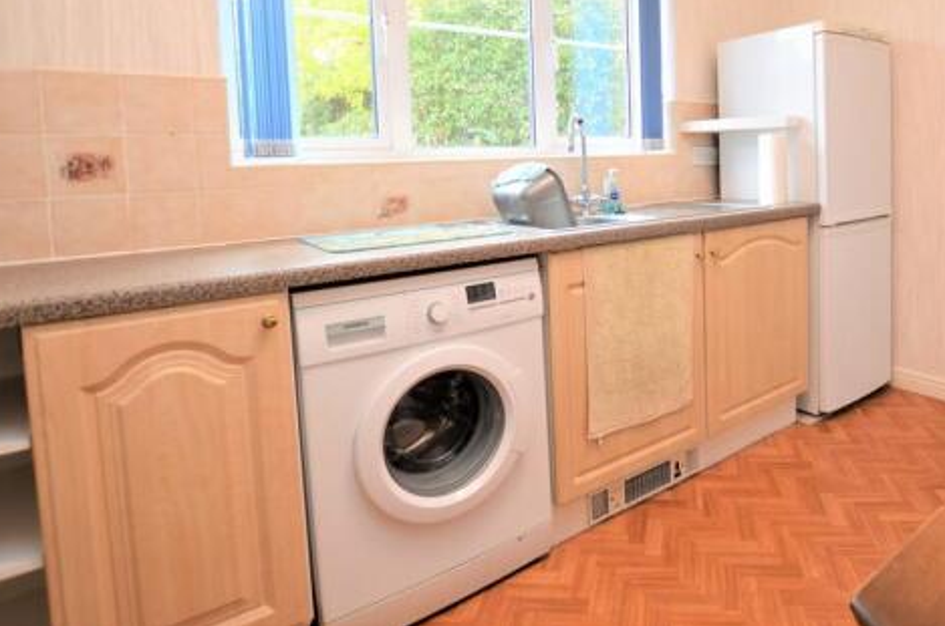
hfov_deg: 78.7
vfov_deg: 57.5
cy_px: 191
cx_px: 629
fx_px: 550
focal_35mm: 21
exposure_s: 1/60
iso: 400
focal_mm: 10
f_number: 4
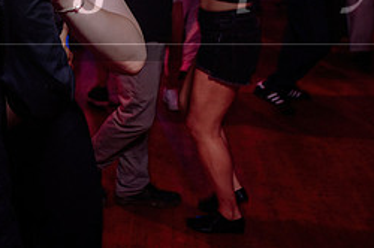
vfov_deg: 20.9
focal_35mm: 62
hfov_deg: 31.2
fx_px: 643
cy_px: -18
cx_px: 52
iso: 800
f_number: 2.8
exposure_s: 1/30
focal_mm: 24
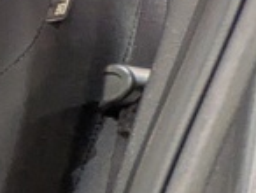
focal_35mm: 98
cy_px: 198
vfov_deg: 14.9
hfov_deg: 9.8
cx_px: -622
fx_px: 726
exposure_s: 1/30
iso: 64
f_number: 2.2
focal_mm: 1.83
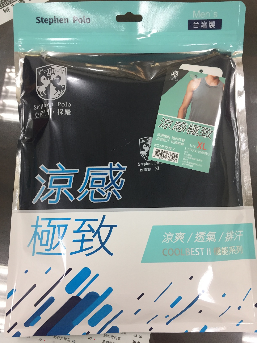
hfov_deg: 48.2
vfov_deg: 61.7
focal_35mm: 29
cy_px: 172
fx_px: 287
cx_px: 128
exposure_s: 1/30
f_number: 2.2
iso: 40
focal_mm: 4.15
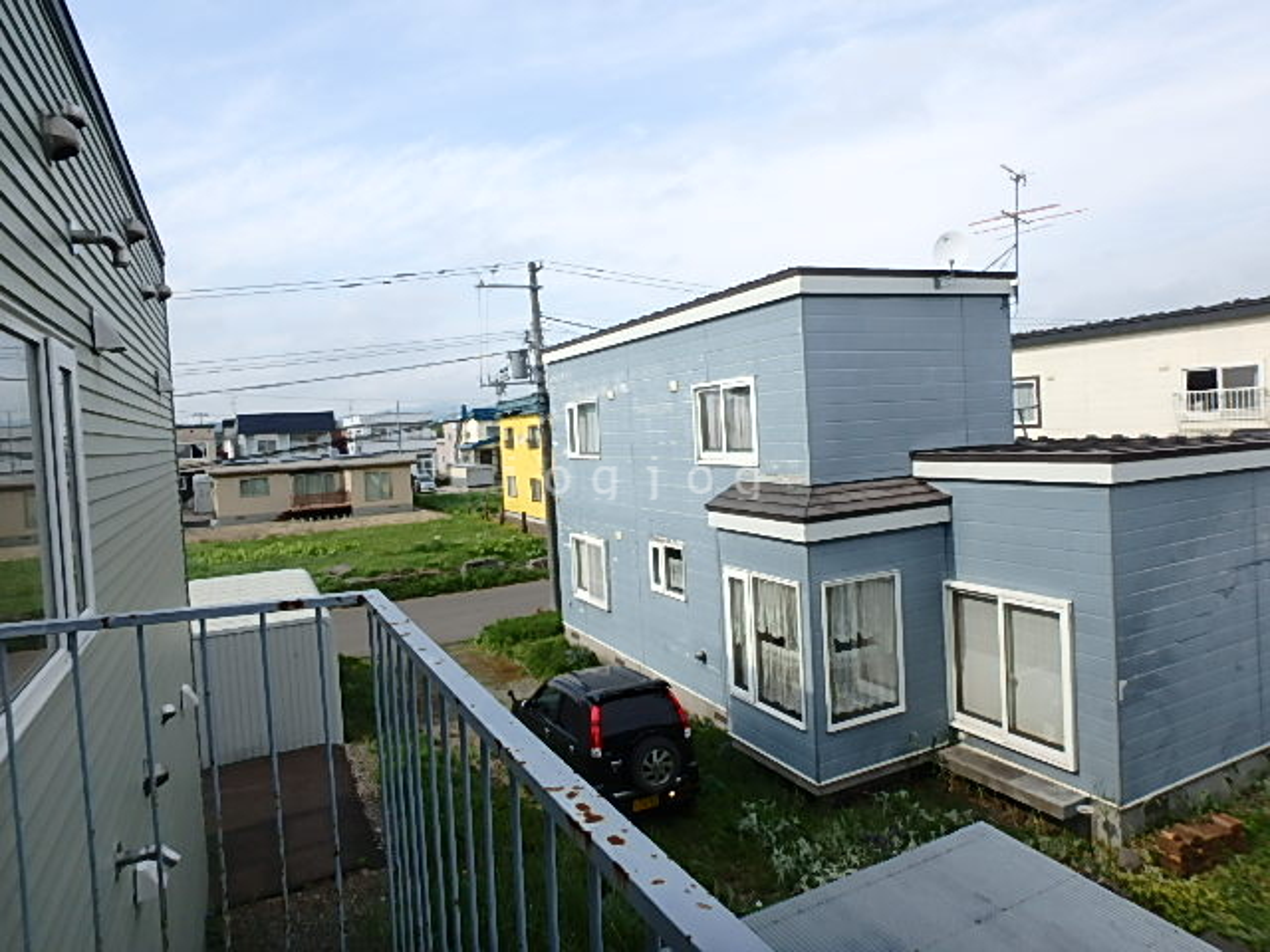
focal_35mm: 21
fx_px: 770
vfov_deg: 63.4
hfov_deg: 79.0
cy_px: 476
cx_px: 635
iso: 125
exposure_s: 1/1000
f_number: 3.5
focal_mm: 3.7
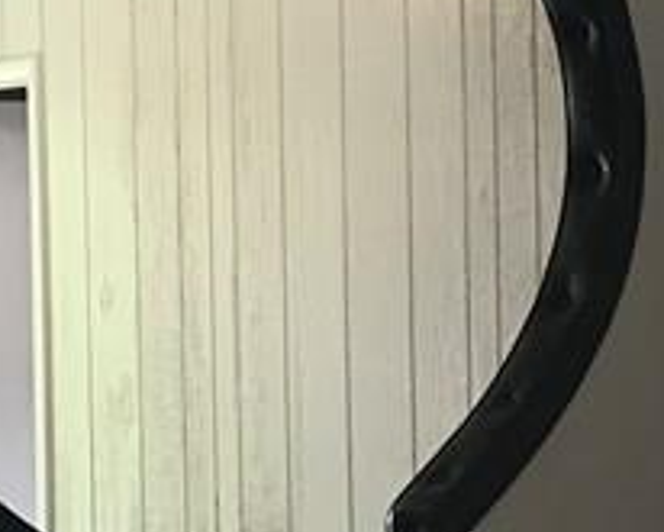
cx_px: 26
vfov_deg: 11.4
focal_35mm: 136
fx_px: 2674
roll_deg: +2.5
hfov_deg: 14.0
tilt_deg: -0.3
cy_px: 326
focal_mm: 3.99
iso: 32
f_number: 1.8
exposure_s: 1/40
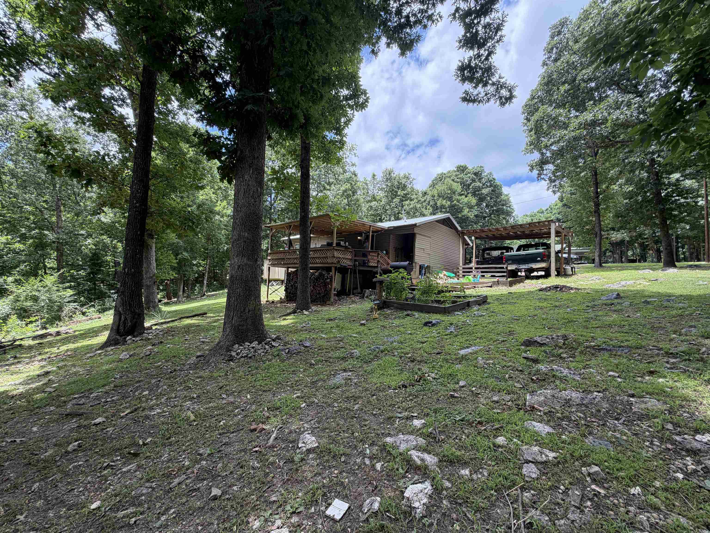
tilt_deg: +3.1
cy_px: 266
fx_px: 287
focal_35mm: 14
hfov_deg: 102.1
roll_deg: -2.8
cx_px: 355
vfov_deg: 85.7
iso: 40
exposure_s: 1/239
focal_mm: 2.22
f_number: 2.2
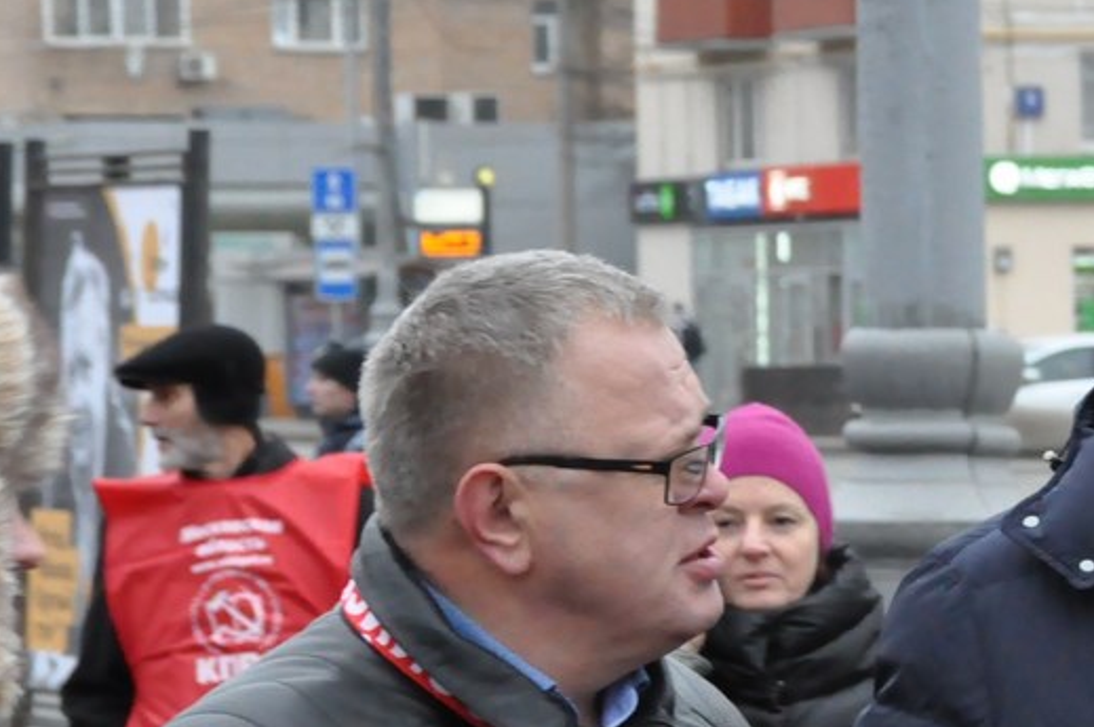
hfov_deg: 9.9
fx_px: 6284
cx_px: 837
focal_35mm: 207
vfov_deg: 6.6
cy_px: 731
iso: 3200
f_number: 8
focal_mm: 62
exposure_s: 1/250
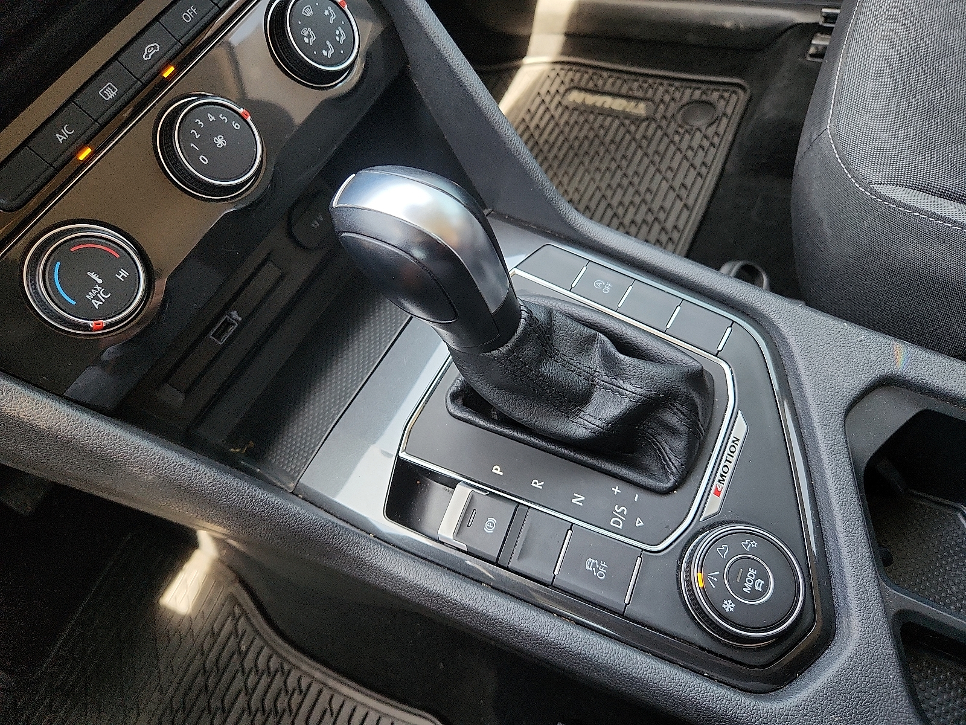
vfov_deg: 58.9
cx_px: 483
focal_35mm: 23
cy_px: 362
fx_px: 642
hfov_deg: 73.9
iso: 230
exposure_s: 1/50
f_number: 1.8
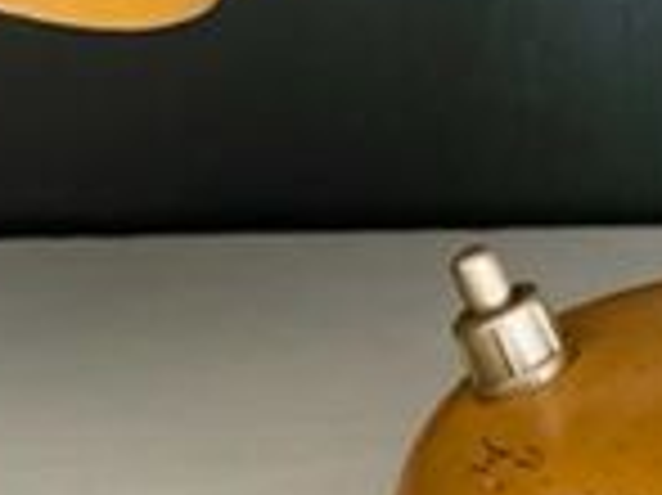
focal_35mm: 113
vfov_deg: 12.5
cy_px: -212
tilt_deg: -4.4
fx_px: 2159
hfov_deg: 17.4
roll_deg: +1.8
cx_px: 437
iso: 800
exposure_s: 1/30
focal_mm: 4.2
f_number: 1.6
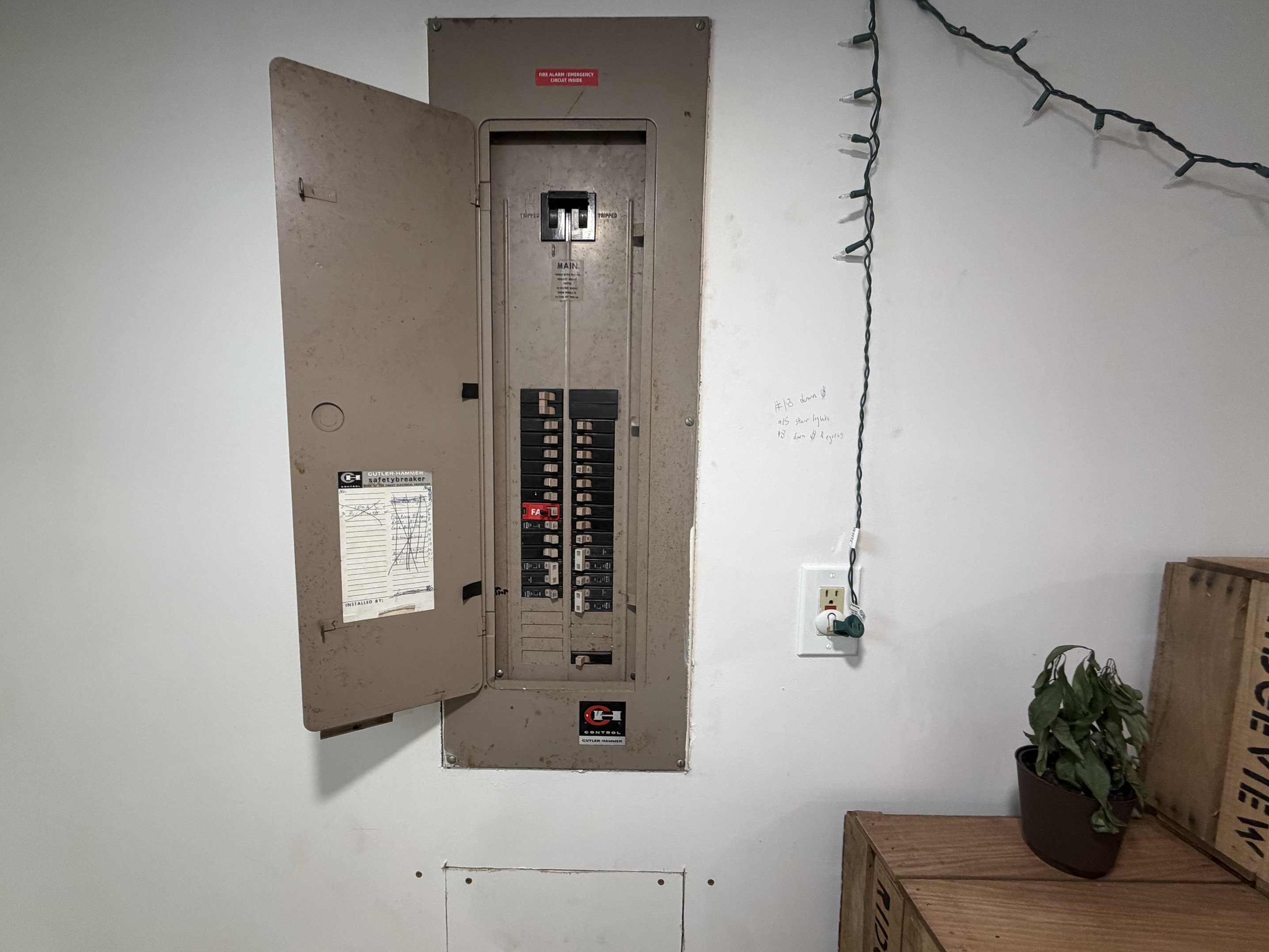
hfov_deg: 98.0
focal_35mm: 15
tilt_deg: -5.1
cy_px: 496
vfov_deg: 81.7
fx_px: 550
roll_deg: -0.1
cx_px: 594
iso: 320
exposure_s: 1/120
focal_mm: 2.22
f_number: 2.2
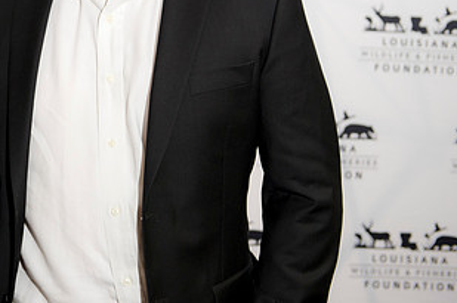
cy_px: 21
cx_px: 62
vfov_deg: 14.3
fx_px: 1191
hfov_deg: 21.3
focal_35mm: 94
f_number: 3.5
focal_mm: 50
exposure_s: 1/125
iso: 800
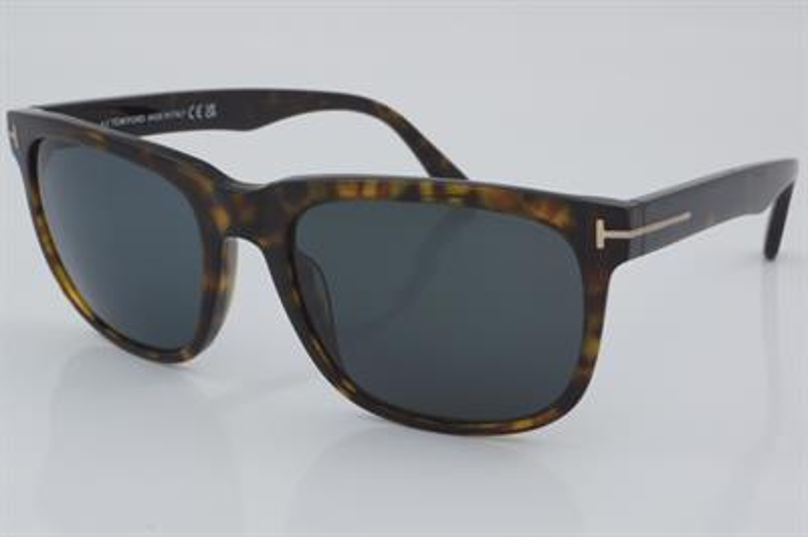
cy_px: 268
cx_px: 404
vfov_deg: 16.5
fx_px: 1850
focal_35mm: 82
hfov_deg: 24.6
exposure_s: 1/4
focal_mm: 55
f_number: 32
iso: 100
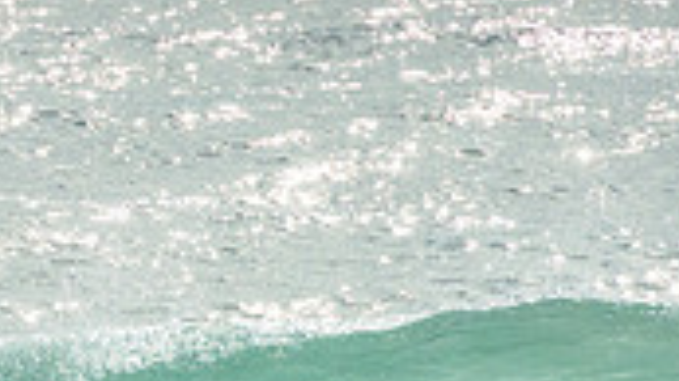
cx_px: -73
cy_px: 427
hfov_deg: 1.3
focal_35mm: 1727
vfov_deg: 0.7
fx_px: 31070
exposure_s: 1/1600
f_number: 20
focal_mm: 400
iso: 500
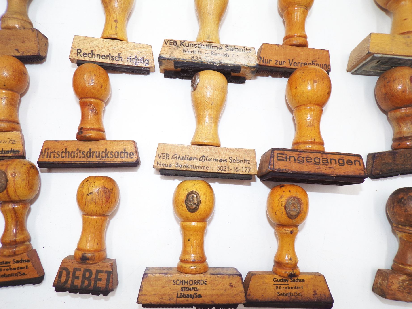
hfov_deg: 71.6
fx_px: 286
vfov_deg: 56.8
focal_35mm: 24
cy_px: 154
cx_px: 206
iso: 80
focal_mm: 4.3
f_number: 4.4
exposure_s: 1/34
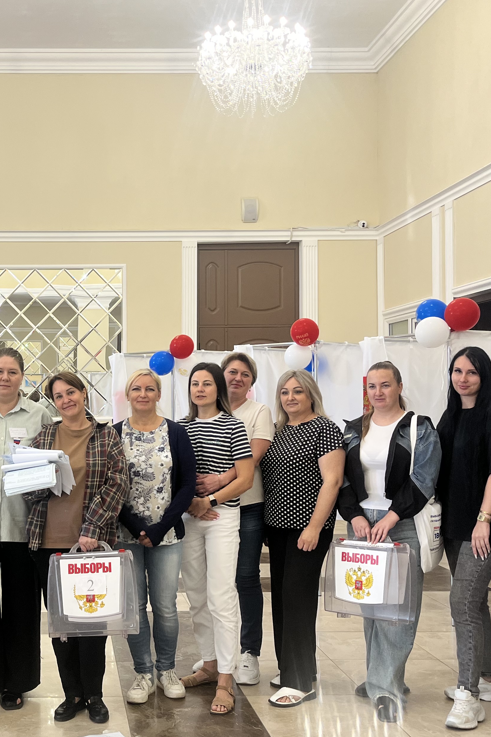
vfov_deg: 44.5
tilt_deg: +0.4
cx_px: 69
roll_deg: +0.4
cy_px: 400
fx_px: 900
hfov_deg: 29.5
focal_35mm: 44
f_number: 1.6
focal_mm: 5.1
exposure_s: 1/122
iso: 80
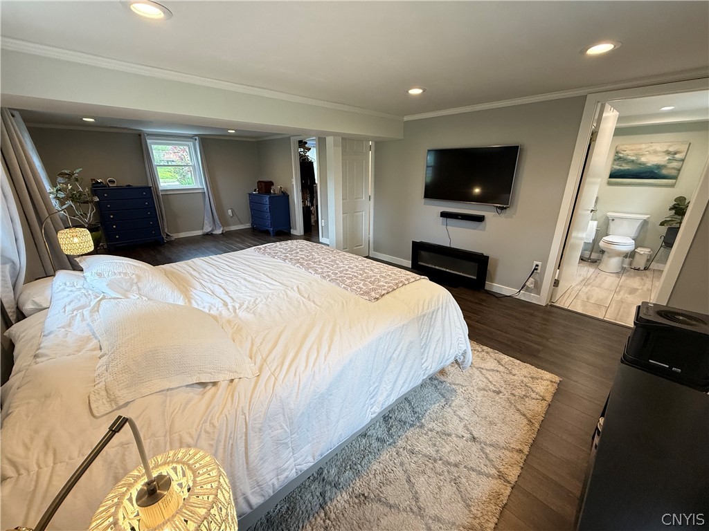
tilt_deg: -19.5
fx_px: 287
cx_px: 354
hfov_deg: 102.1
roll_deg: -0.2
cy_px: 266
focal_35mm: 14
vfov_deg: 85.7
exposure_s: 1/120
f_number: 2.2
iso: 200
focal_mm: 2.22
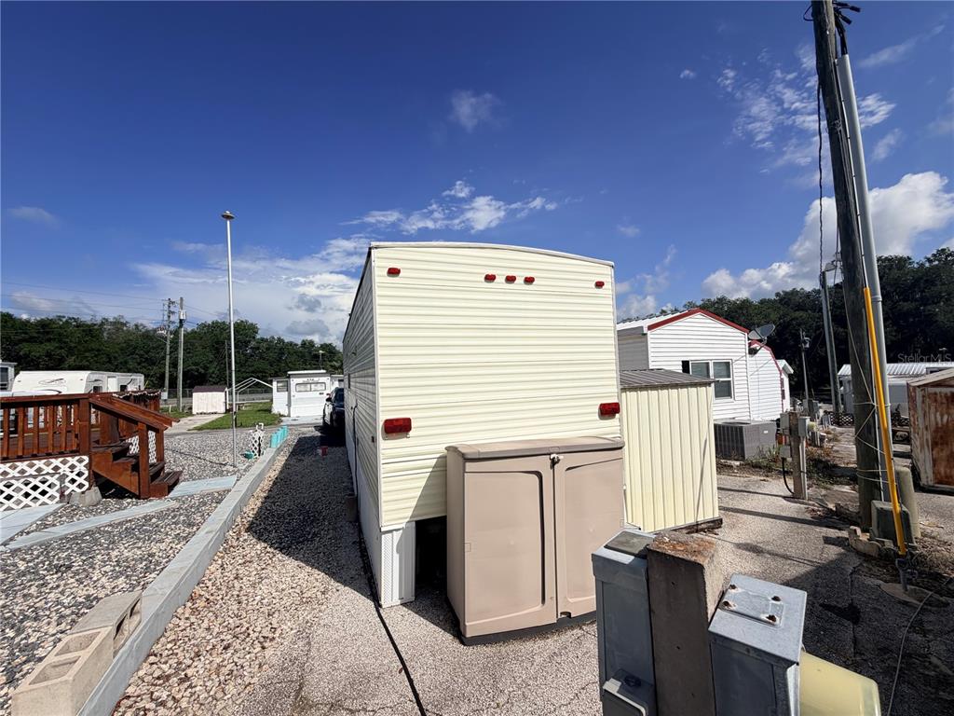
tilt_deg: +1.9
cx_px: 477
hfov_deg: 102.1
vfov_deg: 85.7
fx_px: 386
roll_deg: +2.1
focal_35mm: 14
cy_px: 358
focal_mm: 2.22
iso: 20
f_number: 2.2
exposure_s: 1/2165
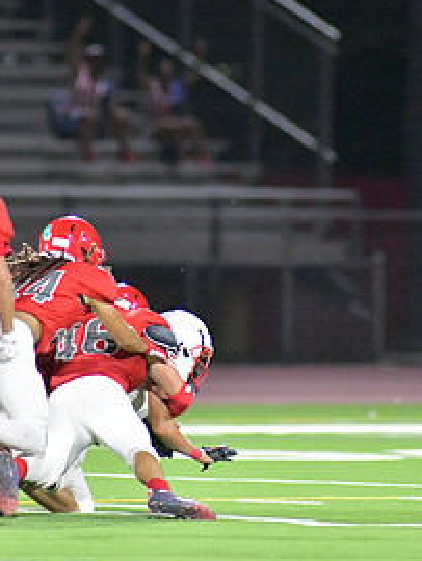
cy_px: 279
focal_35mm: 619
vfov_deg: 3.2
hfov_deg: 2.4
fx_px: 10046
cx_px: 202
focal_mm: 300
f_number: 3.2
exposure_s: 1/1250
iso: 14400
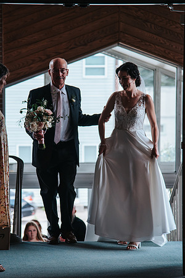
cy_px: 139
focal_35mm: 151
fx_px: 1165
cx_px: 72
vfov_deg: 13.6
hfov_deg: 9.1
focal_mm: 100
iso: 360
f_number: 4
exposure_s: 1/200
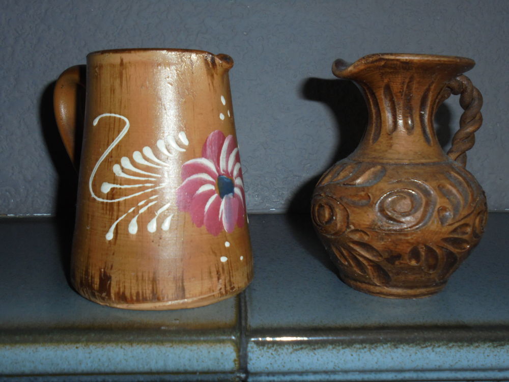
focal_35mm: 38
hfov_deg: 49.0
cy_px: 191
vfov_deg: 37.7
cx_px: 254
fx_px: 559
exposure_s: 1/50
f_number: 4.2
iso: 200
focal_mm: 6.9
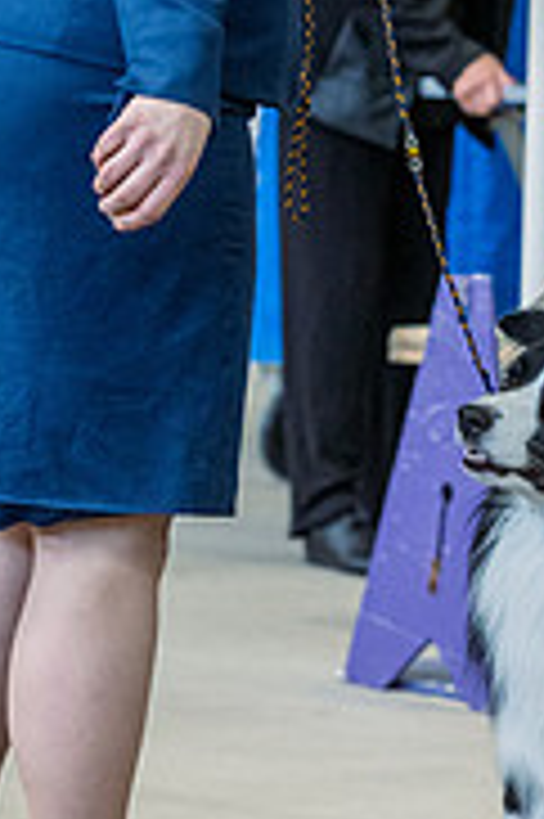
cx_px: 531
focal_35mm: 257
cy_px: 284
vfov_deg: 8.0
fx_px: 5836
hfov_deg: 5.3
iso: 6400
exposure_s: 1/400
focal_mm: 104
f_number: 4
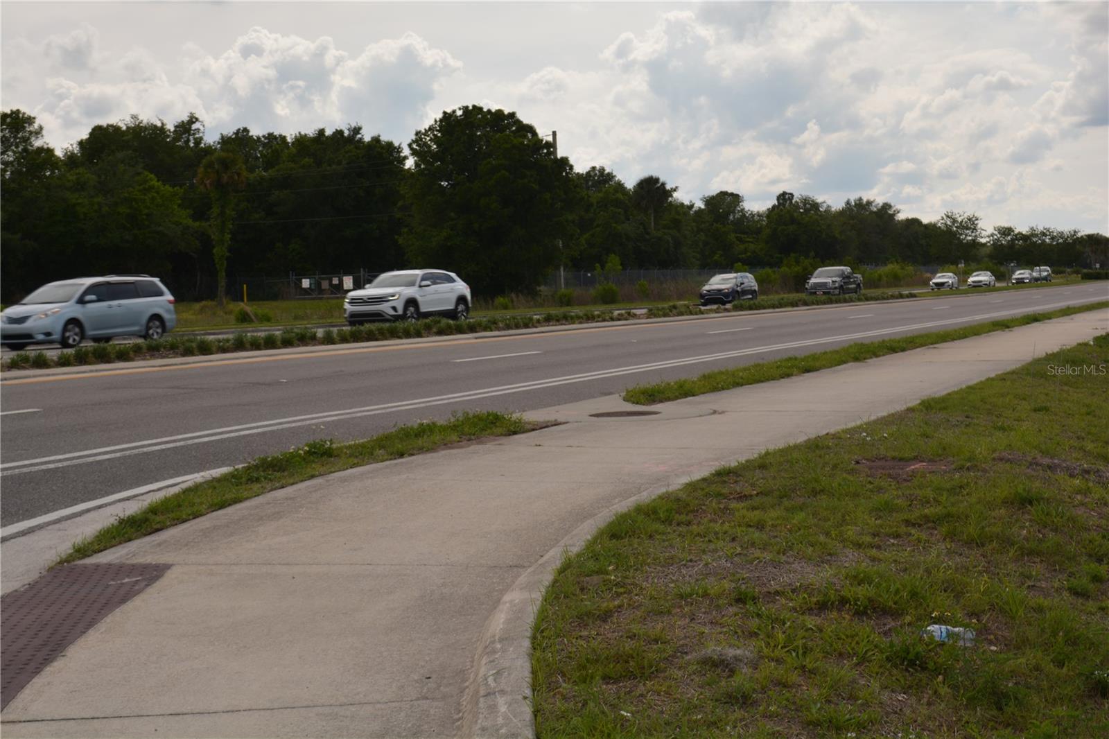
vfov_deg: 26.5
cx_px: 554
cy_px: 370
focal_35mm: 51
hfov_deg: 38.9
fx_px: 1571
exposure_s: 1/200
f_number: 11
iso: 100
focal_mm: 34
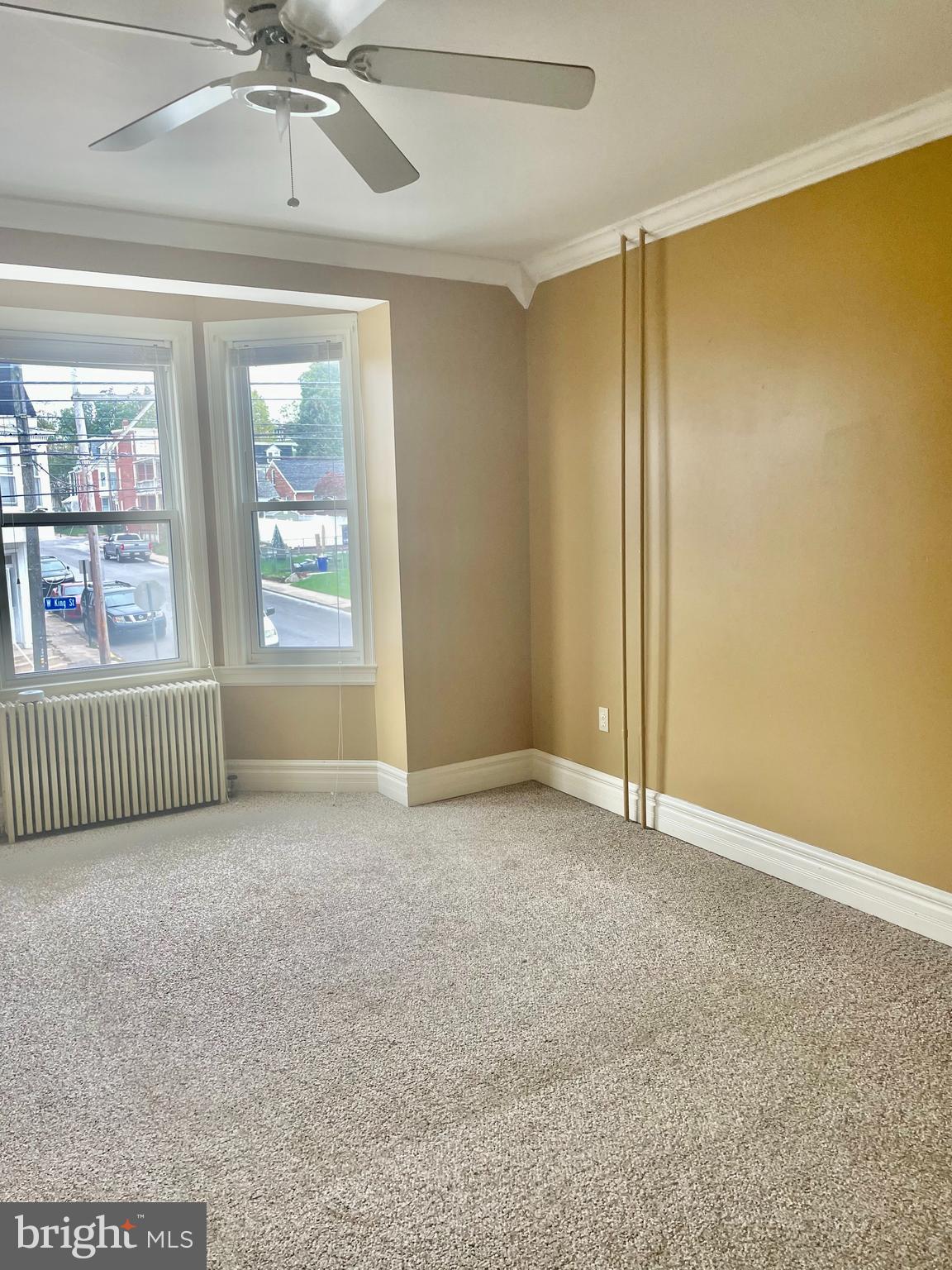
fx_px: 953
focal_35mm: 26
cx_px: 476
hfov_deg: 53.1
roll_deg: +1.1
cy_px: 635
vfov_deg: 67.3
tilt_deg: -7.4
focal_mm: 4.2
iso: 100
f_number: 1.6
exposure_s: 1/120
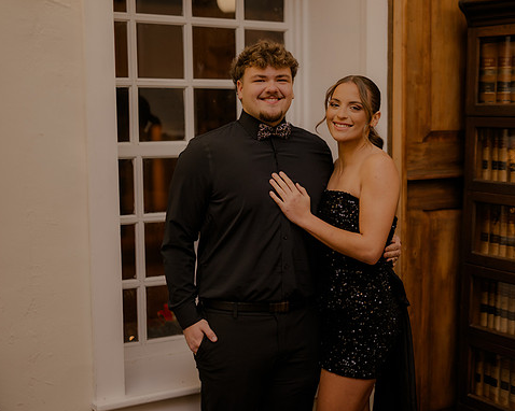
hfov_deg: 33.0
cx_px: 297
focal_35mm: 57
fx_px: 868
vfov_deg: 26.7
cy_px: 207
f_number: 1.4
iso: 320
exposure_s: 1/200
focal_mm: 50
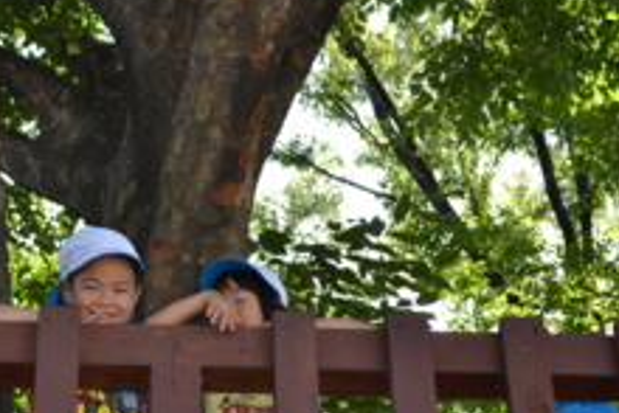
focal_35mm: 120
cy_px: 243
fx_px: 2065
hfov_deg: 16.9
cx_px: 82
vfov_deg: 11.4
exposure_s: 1/125
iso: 140
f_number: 5.3
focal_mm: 44
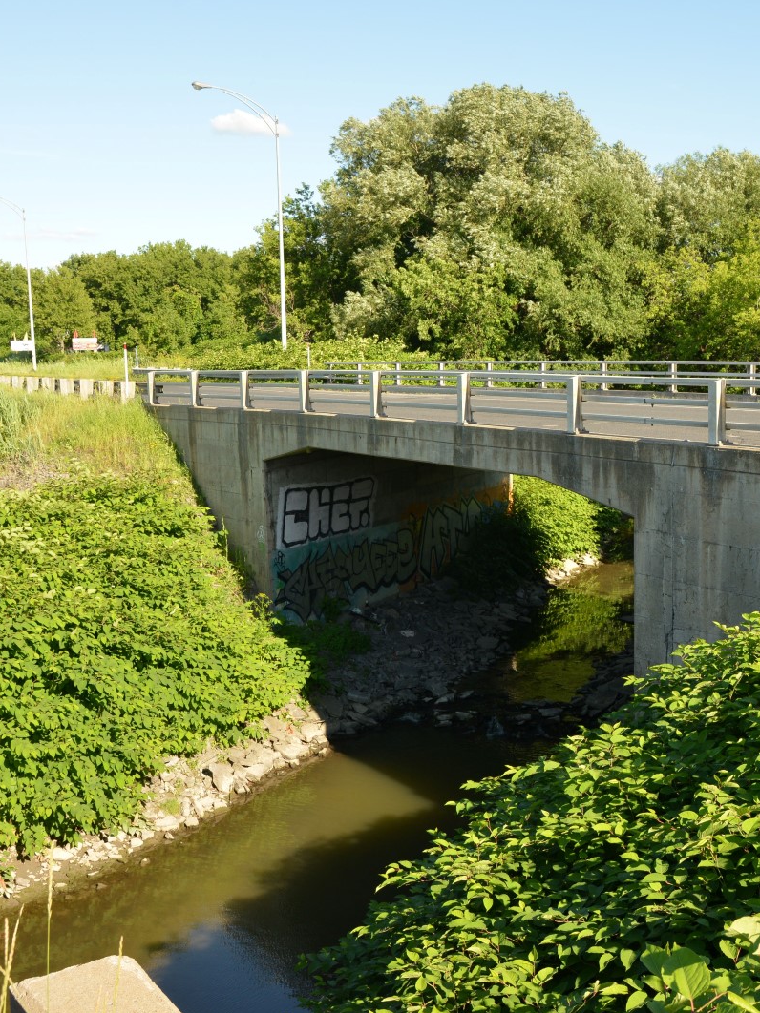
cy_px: 509
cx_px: 533
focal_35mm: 44
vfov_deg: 43.0
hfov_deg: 32.5
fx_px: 1289
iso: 320
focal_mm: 30
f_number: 10
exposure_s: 1/160
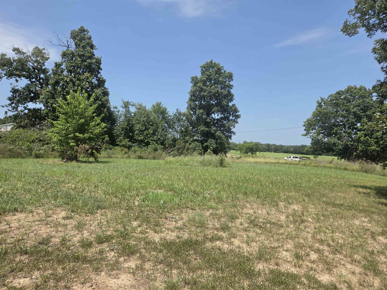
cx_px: 194
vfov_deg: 58.9
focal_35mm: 23
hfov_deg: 73.9
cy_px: 145
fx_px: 257
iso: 80
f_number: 1.8
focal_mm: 5.4
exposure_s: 1/3935
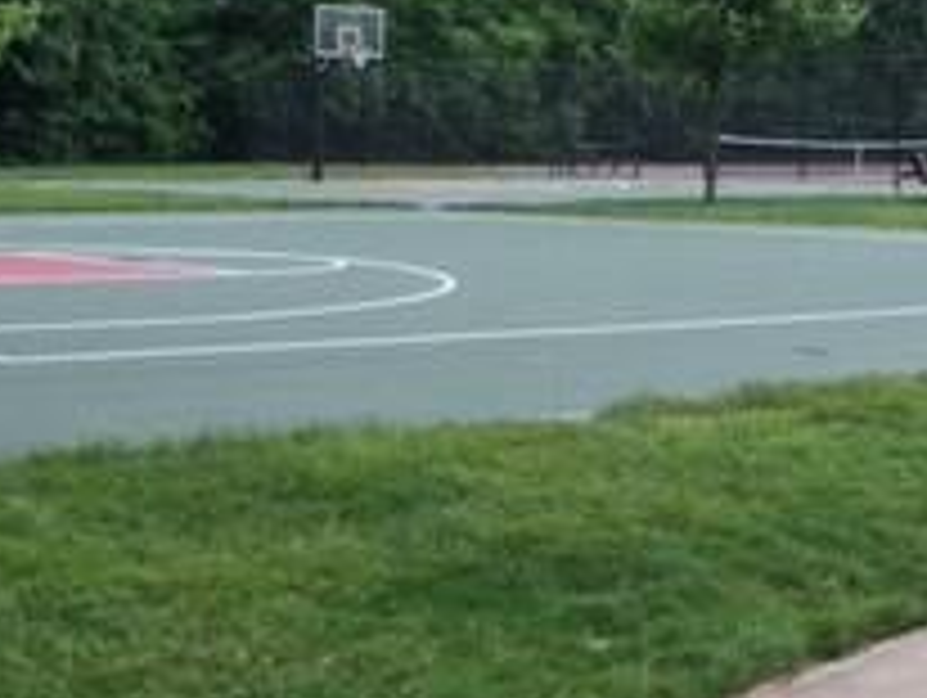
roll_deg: -0.9
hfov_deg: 21.7
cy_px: 441
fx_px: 2413
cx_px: 576
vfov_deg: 16.4
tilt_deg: -6.8
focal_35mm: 90
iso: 25
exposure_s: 1/331
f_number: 2.2
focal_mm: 4.15
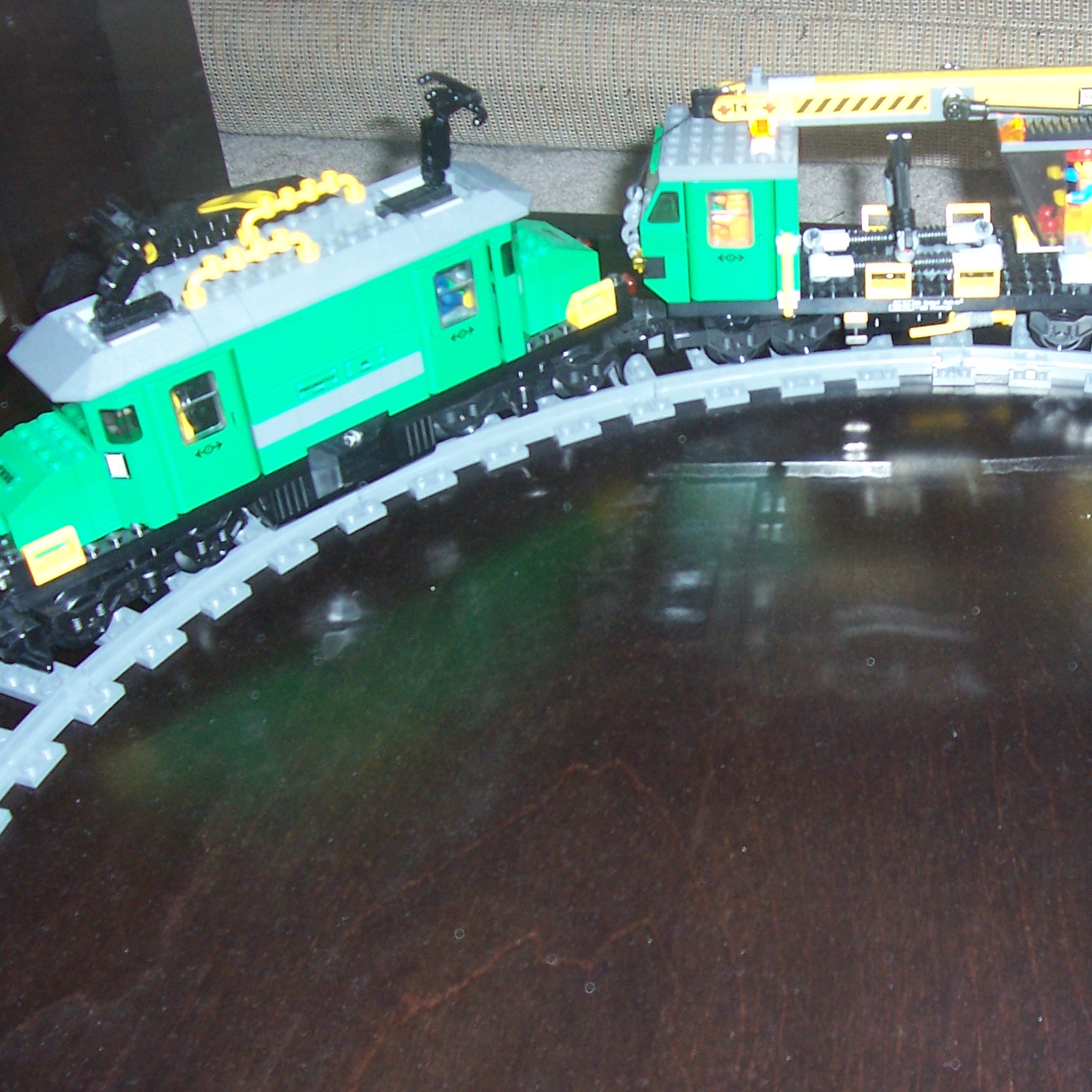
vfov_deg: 34.0
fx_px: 1785
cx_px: 827
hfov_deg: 33.3
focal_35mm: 50
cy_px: 620
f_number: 2.7
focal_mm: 5.6
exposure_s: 1/60
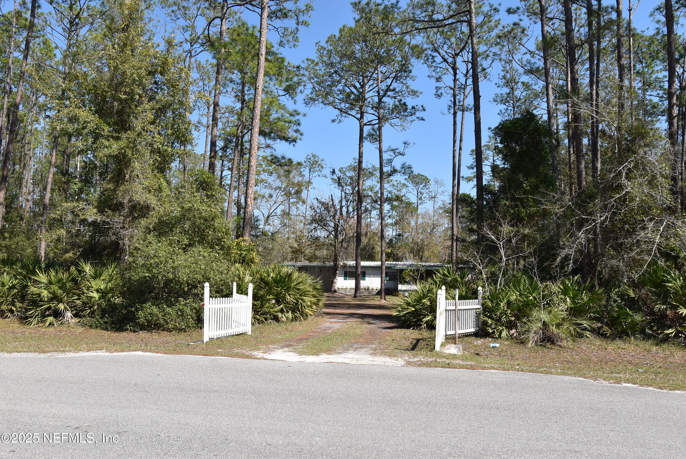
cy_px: 230
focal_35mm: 30
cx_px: 343
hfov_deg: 61.9
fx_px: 572
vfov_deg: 43.7
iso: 200
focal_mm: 20
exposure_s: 1/320
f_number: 9
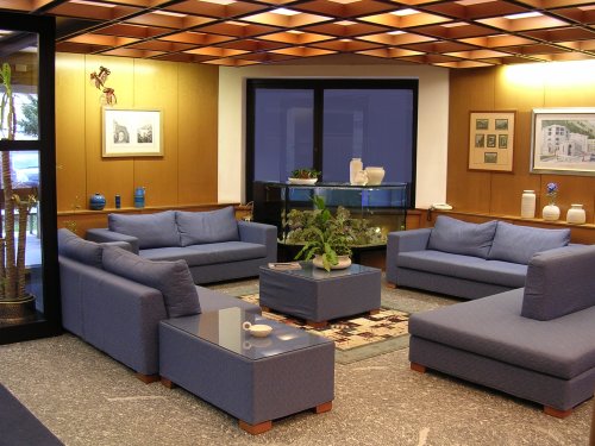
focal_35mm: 38
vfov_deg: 37.7
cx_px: 298
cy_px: 223
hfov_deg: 49.0
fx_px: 653
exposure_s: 1/3.5
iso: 154
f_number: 2.8
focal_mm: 5.8
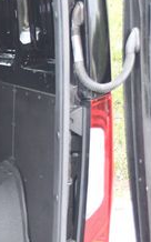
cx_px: -193
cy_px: 133
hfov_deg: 6.9
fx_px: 1187
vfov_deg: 11.6
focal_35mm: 180
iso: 1000
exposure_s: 1/125
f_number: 4.5
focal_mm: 30
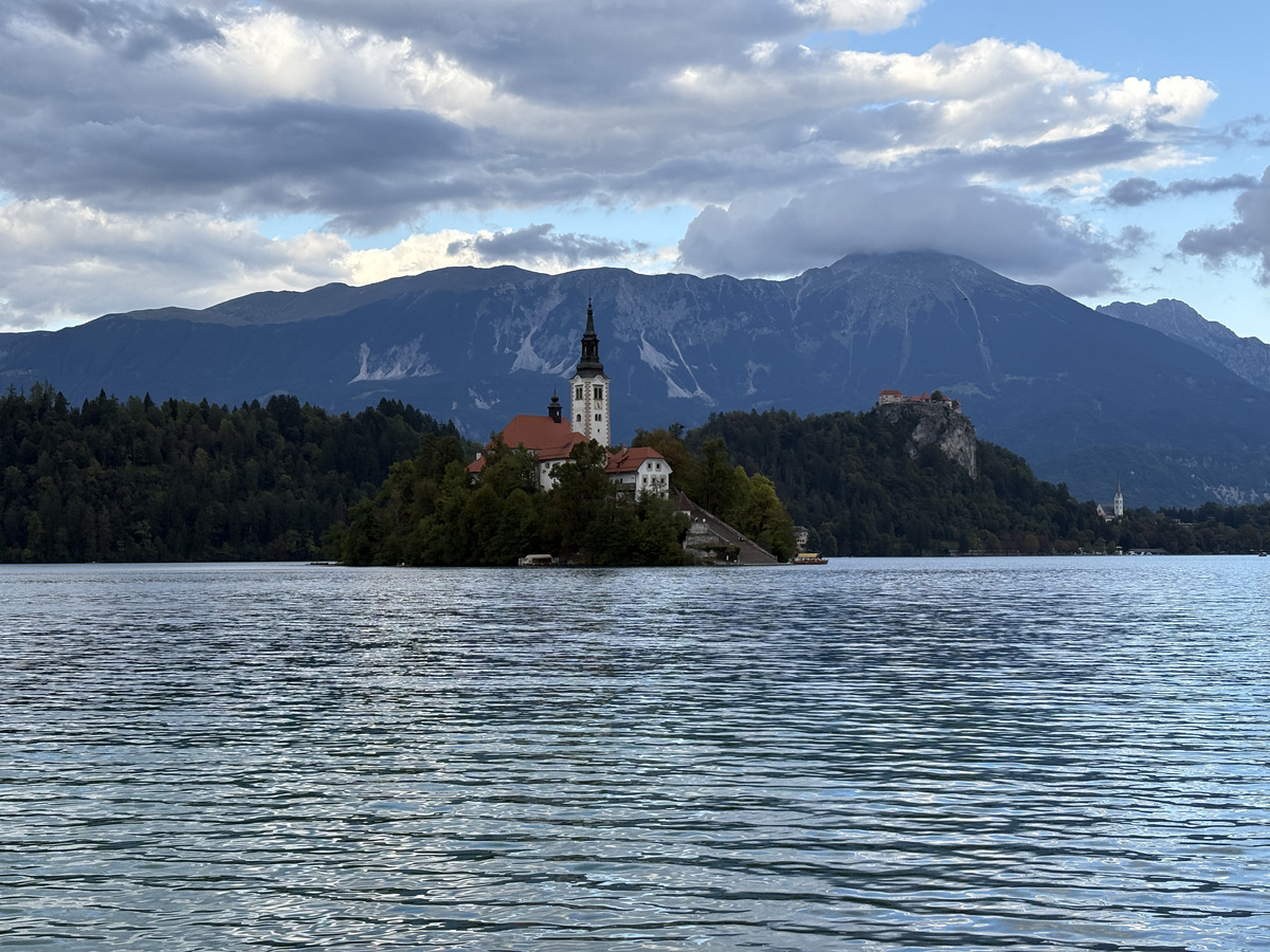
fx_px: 1908
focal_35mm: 52
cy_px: 476
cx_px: 635
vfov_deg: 28.0
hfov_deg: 36.8
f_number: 1.6
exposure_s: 1/773
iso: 40
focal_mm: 5.96
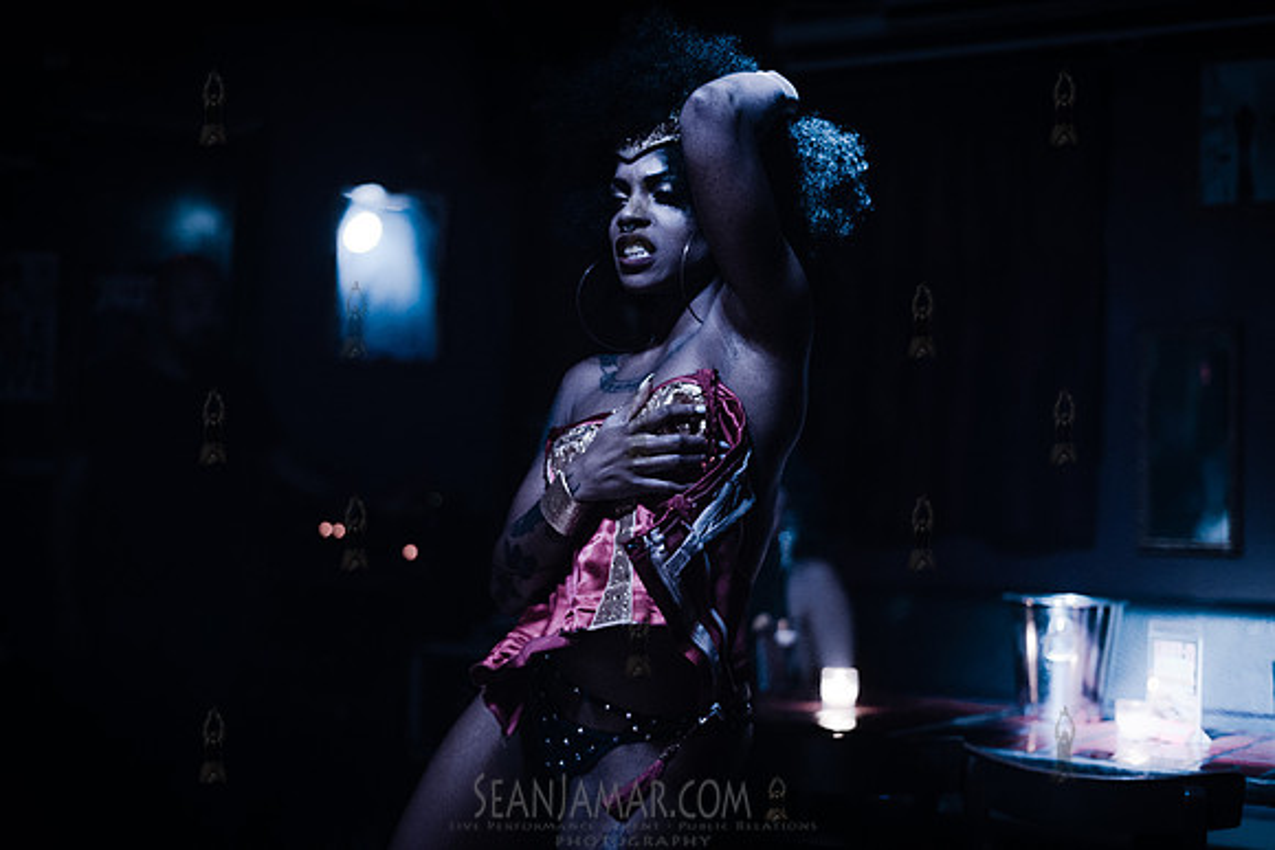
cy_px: 425
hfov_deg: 39.6
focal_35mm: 50
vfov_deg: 27.0
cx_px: 638
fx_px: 1771
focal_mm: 50
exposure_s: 1/320
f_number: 2
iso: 5000
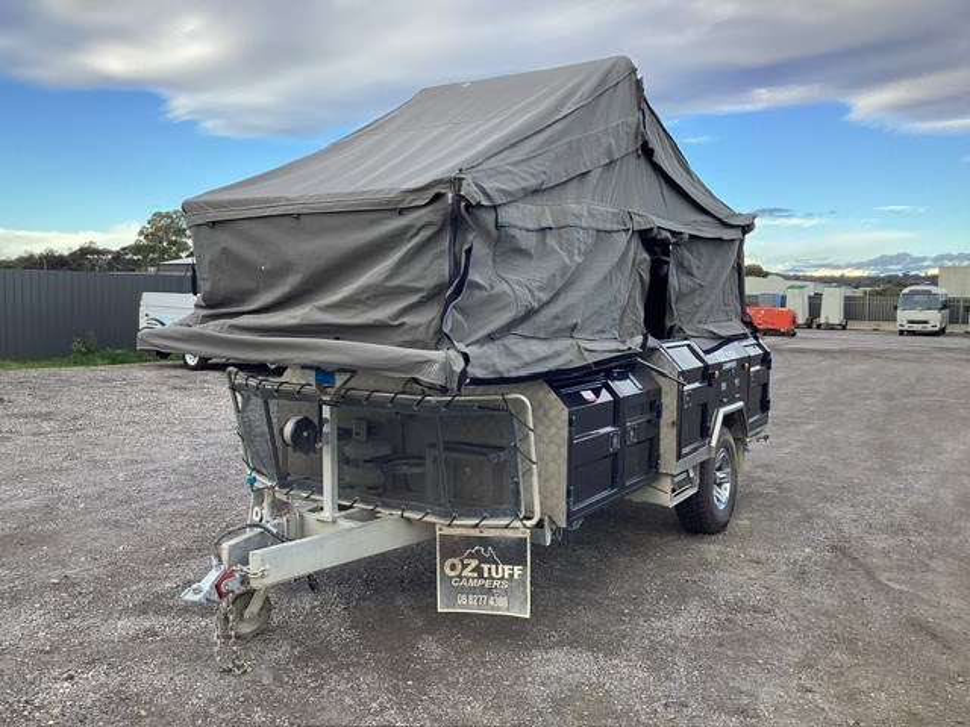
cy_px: 364
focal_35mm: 31
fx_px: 869
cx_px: 485
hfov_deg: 58.4
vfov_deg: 45.4
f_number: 2.4
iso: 25
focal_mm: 3.3
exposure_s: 1/188
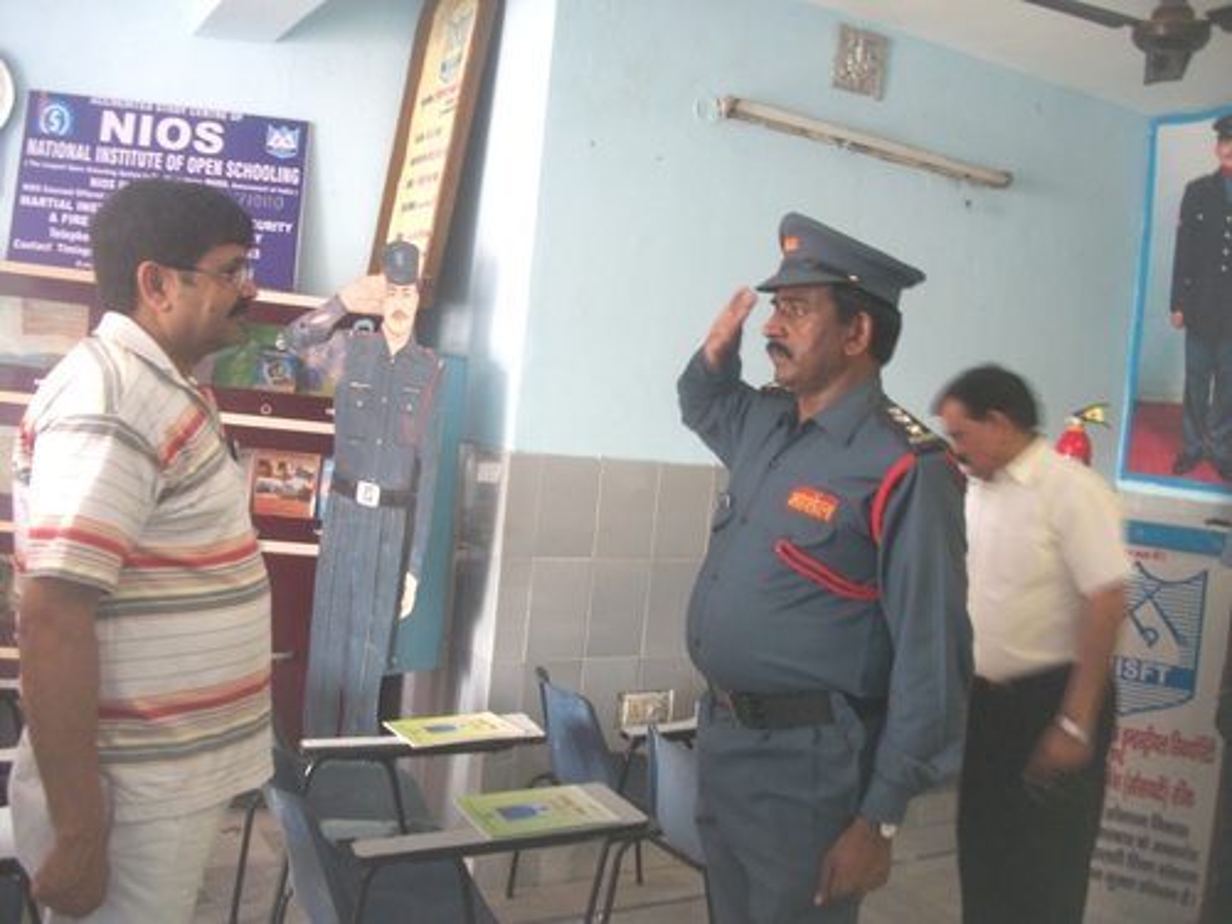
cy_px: 462
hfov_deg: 56.8
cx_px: 616
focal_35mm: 32
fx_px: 1139
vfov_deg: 44.2
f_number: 2.9
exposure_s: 1/8
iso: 169
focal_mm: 5.7
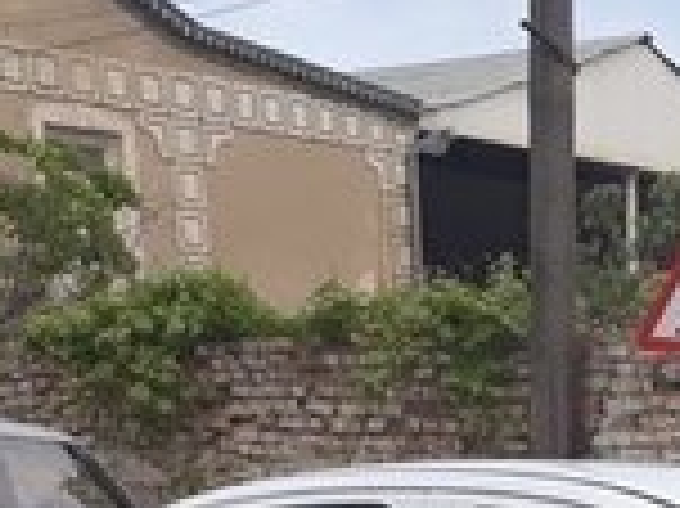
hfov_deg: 15.7
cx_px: 928
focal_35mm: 118
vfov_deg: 11.1
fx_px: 2316
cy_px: 1095
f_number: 1.7
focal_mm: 3.71
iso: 40
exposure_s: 1/1553
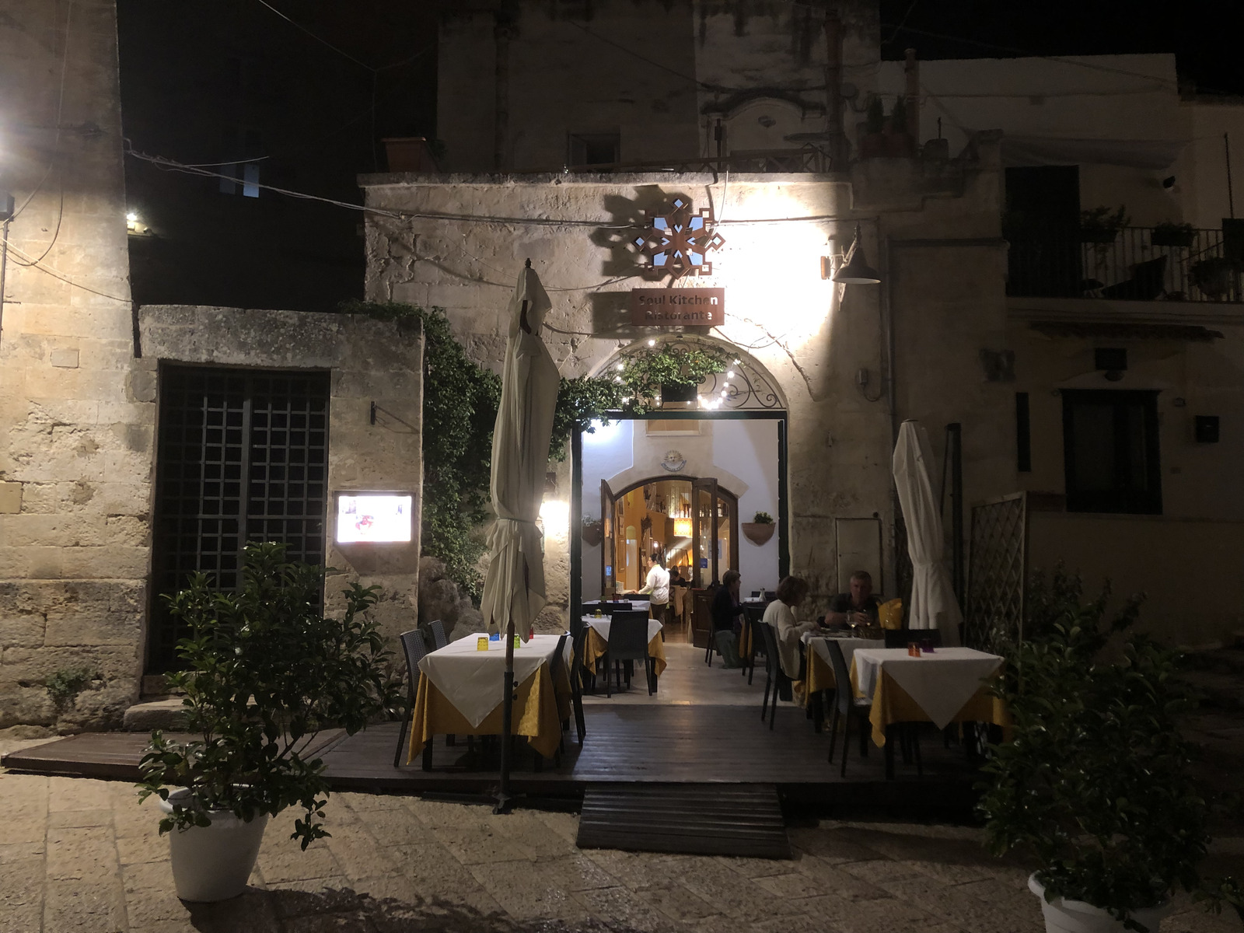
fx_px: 1006
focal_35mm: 28
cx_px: 622
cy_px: 466
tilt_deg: +4.7
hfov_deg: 63.4
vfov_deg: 49.7
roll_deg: +1.0
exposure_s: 1/17
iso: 64
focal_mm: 4
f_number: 1.8
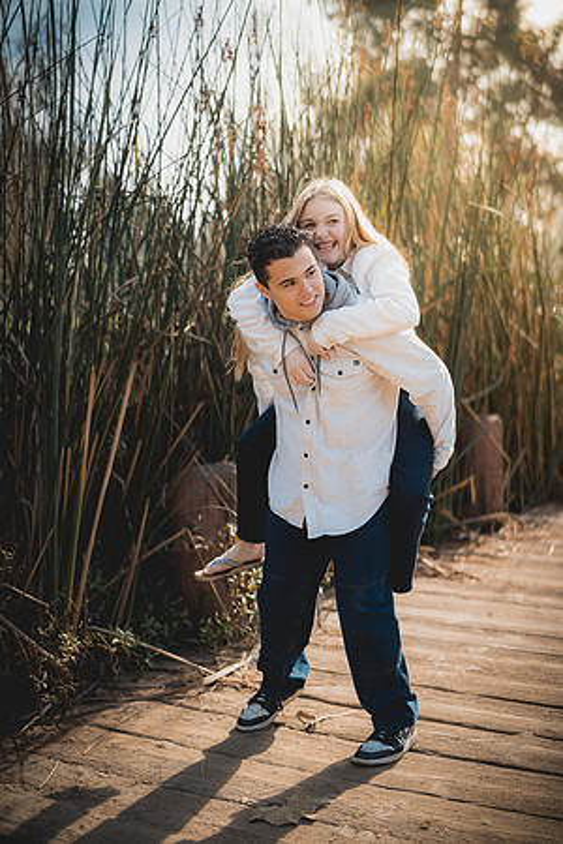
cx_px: 282
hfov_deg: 27.0
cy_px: 422
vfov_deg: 39.6
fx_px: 1173
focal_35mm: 50
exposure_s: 1/4000
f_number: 1.4
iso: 250
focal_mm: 50
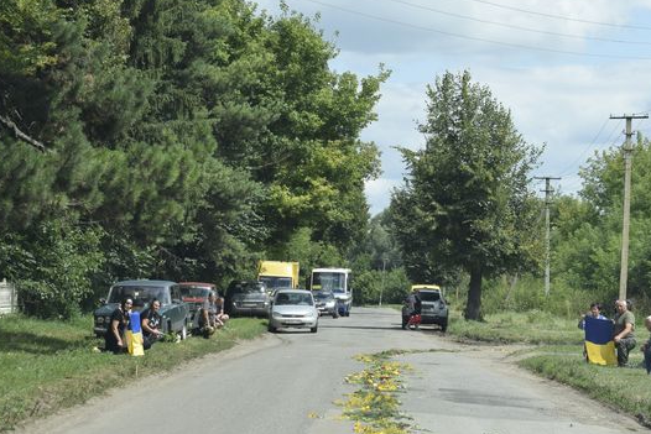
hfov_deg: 17.4
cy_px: 273
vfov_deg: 11.6
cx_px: 410
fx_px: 2129
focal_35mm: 118
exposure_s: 1/320
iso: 200
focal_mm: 55
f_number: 9
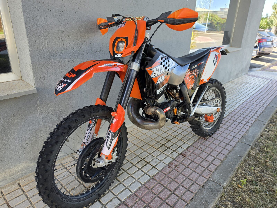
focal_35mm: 23
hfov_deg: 73.9
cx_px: 138
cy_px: 104
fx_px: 184
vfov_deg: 58.9
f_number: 1.4
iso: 32
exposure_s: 1/180
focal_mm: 6.5
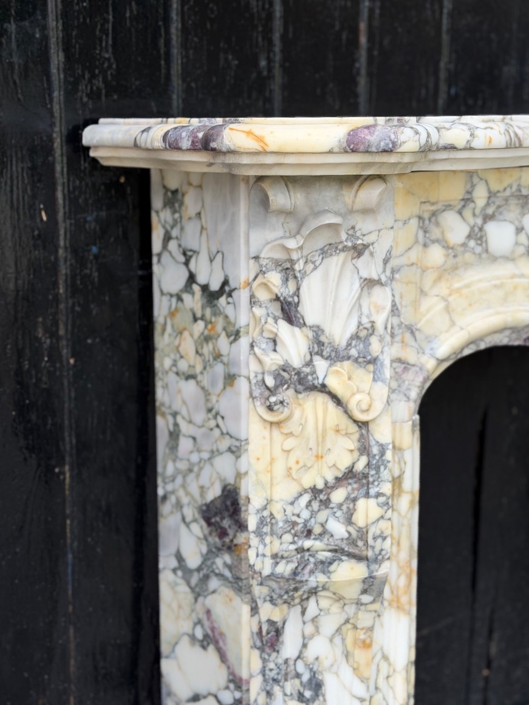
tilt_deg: -14.2
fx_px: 978
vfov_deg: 39.7
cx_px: 264
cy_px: 352
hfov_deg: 30.3
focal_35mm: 48
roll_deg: -3.0
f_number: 1.78
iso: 64
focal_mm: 6.76
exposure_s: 1/951
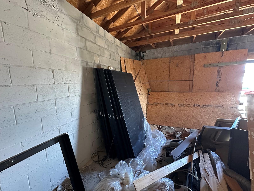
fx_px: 103
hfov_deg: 102.1
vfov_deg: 85.7
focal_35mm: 14
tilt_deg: -7.6
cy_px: 96
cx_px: 127
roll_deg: +1.7
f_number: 2.2
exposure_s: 1/60
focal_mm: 2.22
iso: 500
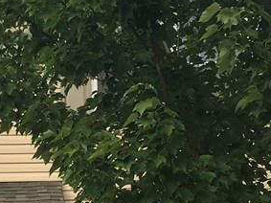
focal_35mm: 105
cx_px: 25
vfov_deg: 14.0
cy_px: 169
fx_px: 822
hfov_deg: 18.4
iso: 25
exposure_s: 1/416
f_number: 2.2
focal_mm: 4.15
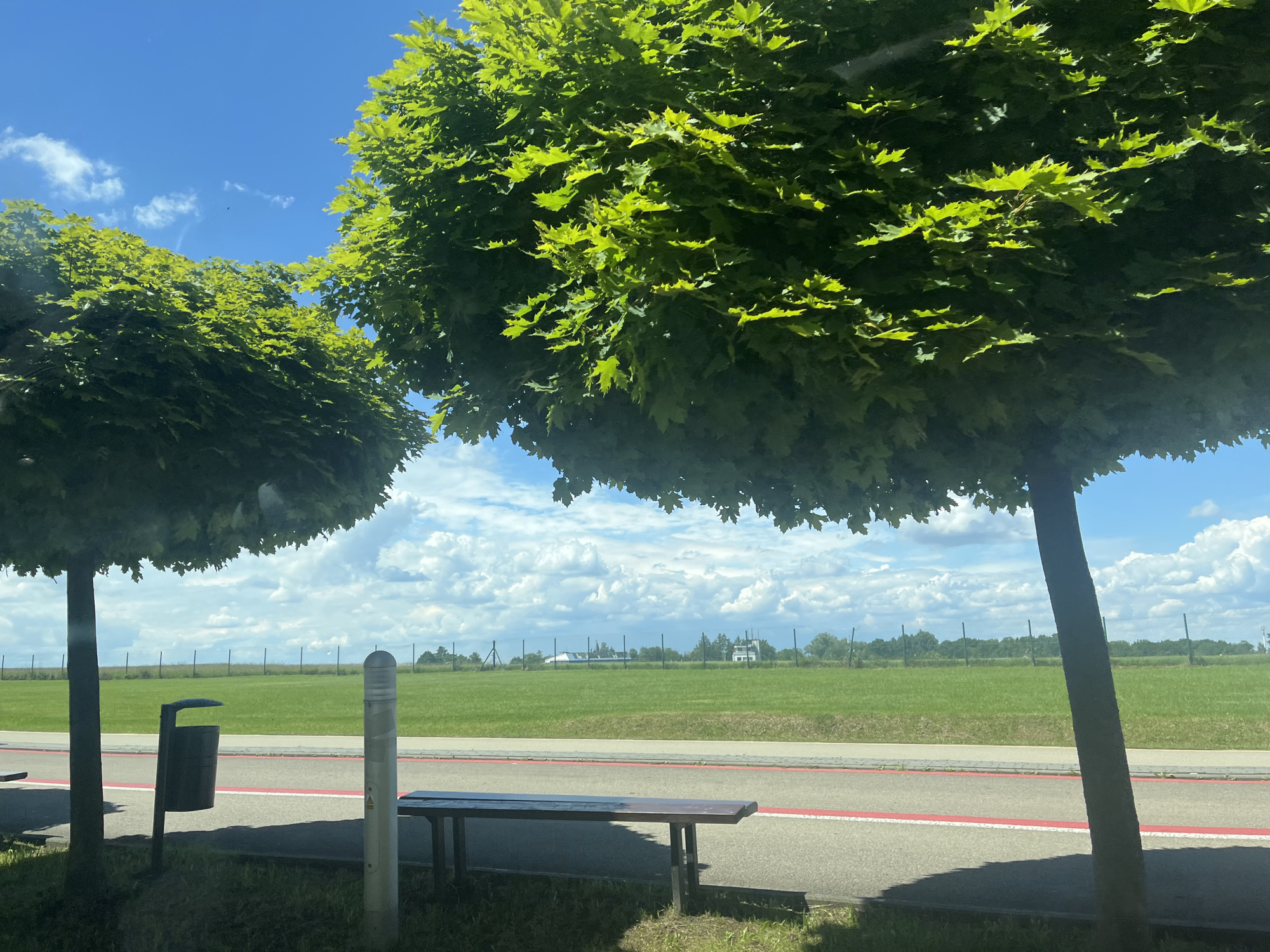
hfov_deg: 67.3
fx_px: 954
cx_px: 635
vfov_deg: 53.1
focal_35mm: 26
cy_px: 476
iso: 50
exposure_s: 1/2513
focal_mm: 5.1
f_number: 1.6
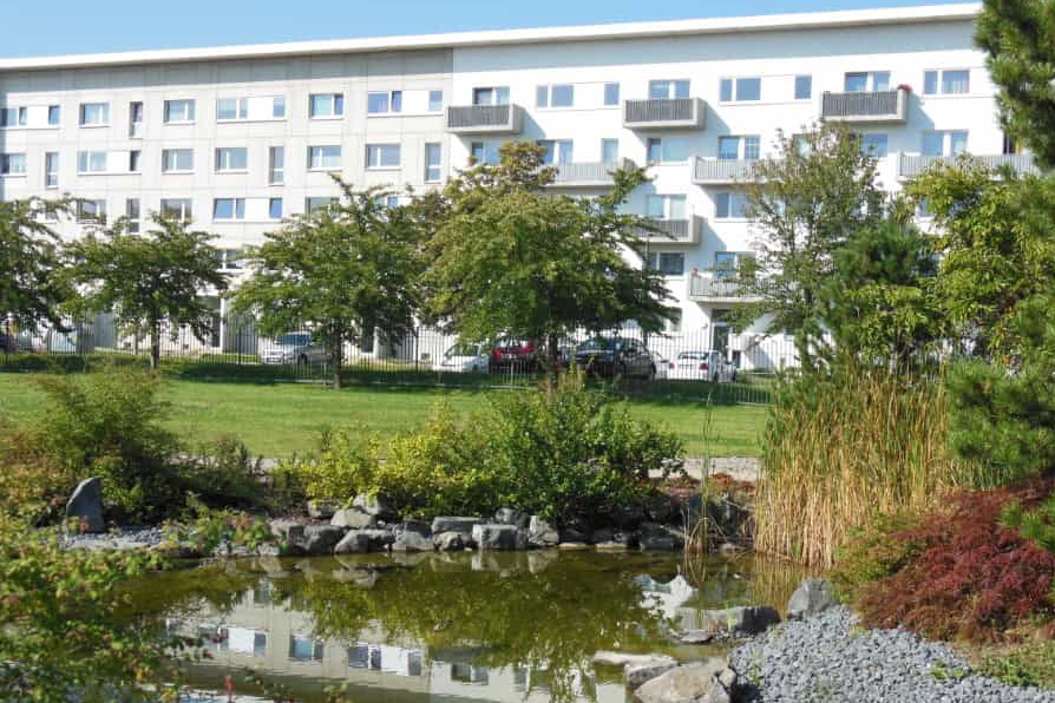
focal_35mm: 53
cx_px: 528
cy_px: 362
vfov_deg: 25.5
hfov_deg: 37.5
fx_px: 1553
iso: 125
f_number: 4
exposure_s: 1/800
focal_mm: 8.9
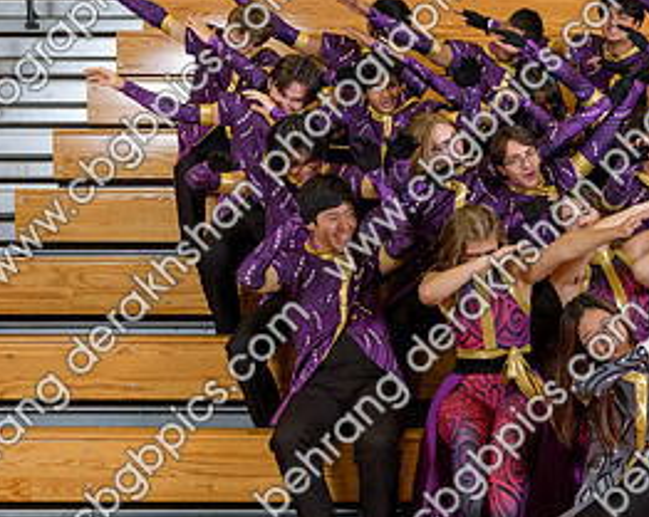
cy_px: 266
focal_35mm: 92
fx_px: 1765
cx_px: 622
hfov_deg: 20.3
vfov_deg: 16.7
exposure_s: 1/160
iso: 1000
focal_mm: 44
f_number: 10
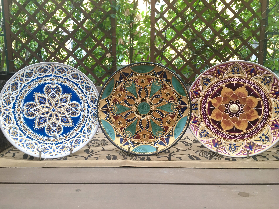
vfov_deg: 48.2
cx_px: 140
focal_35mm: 29
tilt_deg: -9.9
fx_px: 234
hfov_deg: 61.7
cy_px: 104
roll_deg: -0.3
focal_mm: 4.15
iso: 40
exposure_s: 1/33
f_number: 2.2
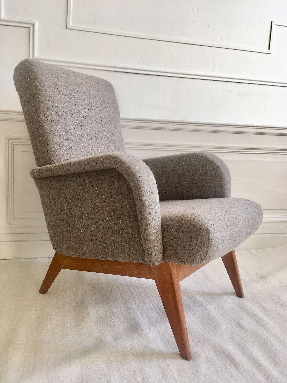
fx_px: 321
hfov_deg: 48.2
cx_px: 144
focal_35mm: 29
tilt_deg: -7.0
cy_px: 192
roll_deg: -2.6
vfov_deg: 61.7
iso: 25
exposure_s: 1/50
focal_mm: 4.15
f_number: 2.2
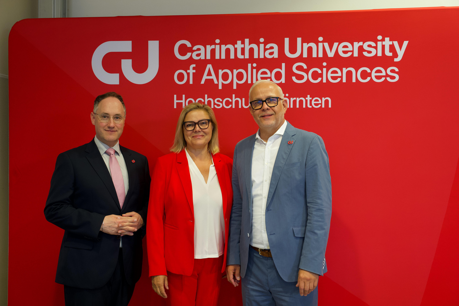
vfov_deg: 34.2
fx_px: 497
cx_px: 230
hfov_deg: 49.6
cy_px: 153
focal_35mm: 39
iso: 2000
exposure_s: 1/160
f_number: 4
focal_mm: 39
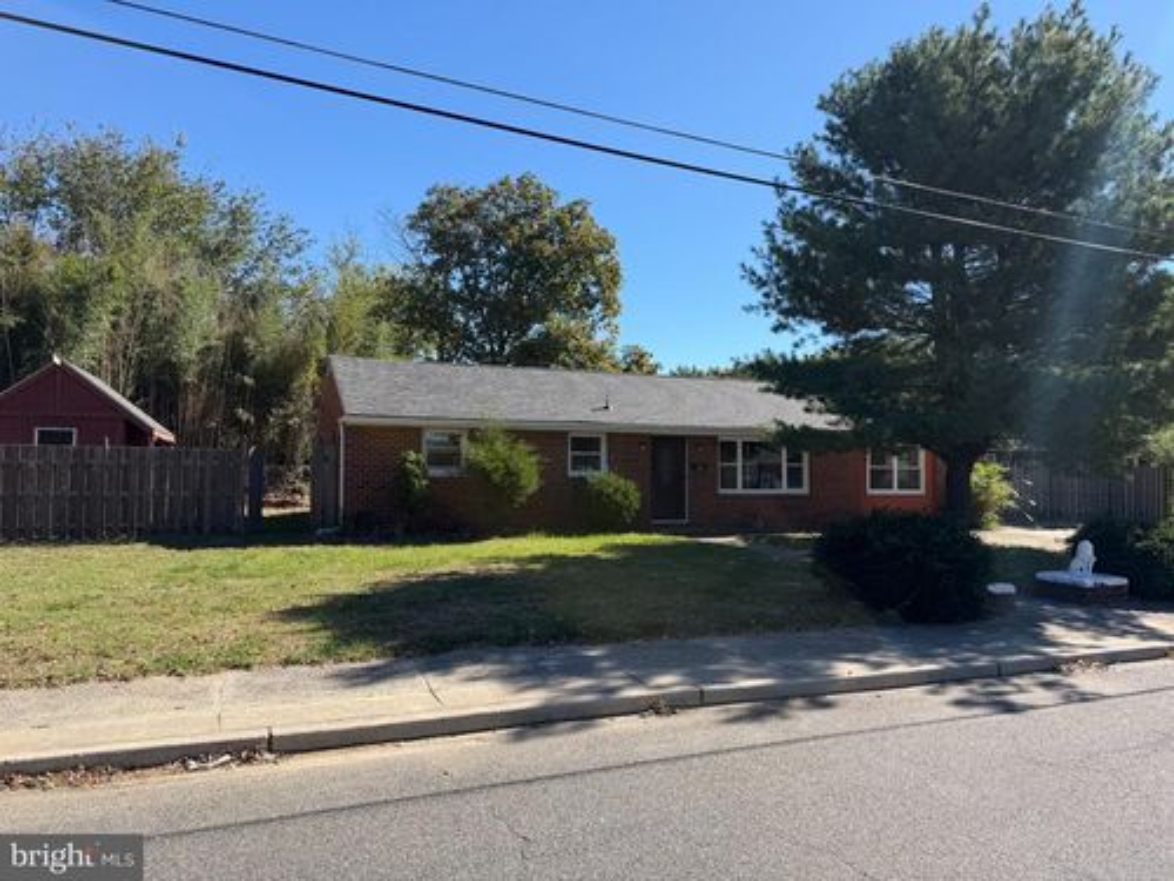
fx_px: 814
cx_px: 587
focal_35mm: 24
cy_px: 440
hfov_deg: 71.6
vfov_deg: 56.8
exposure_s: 1/2907
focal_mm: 6.76
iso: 80
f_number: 1.78
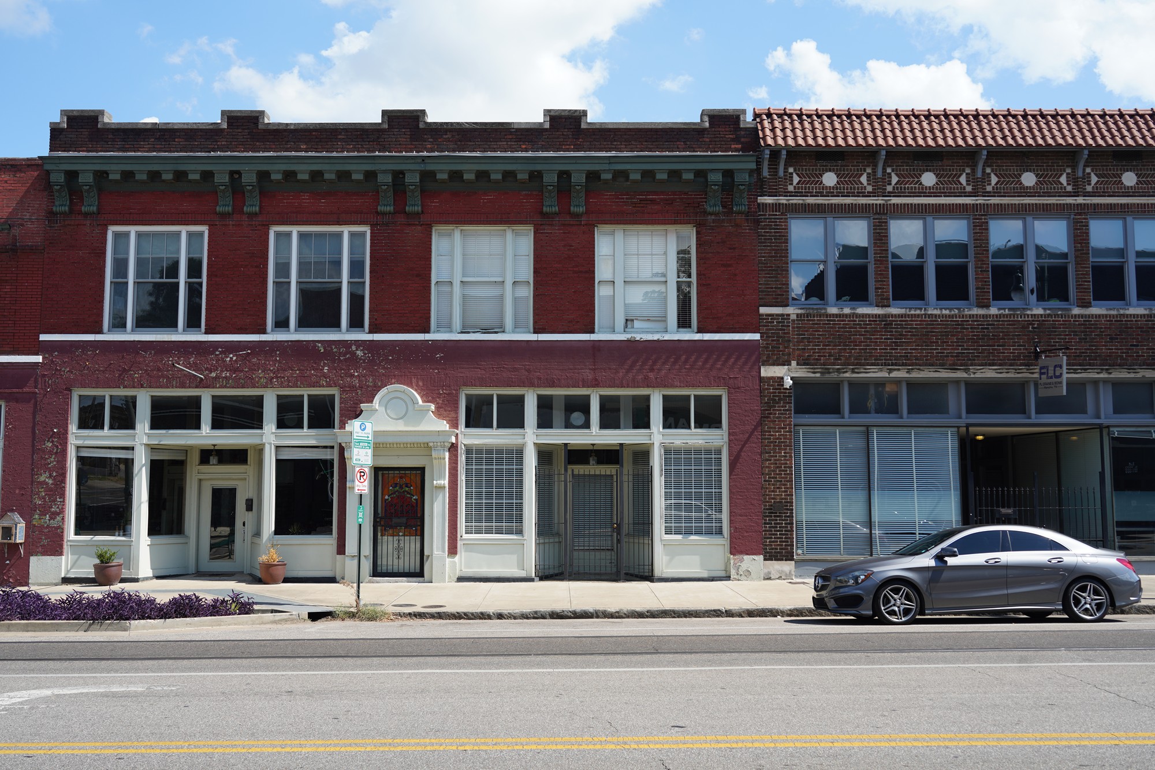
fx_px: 1091
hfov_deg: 55.8
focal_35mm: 34
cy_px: 385
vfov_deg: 38.9
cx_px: 578
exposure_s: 1/100
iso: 100
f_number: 6.3
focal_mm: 34
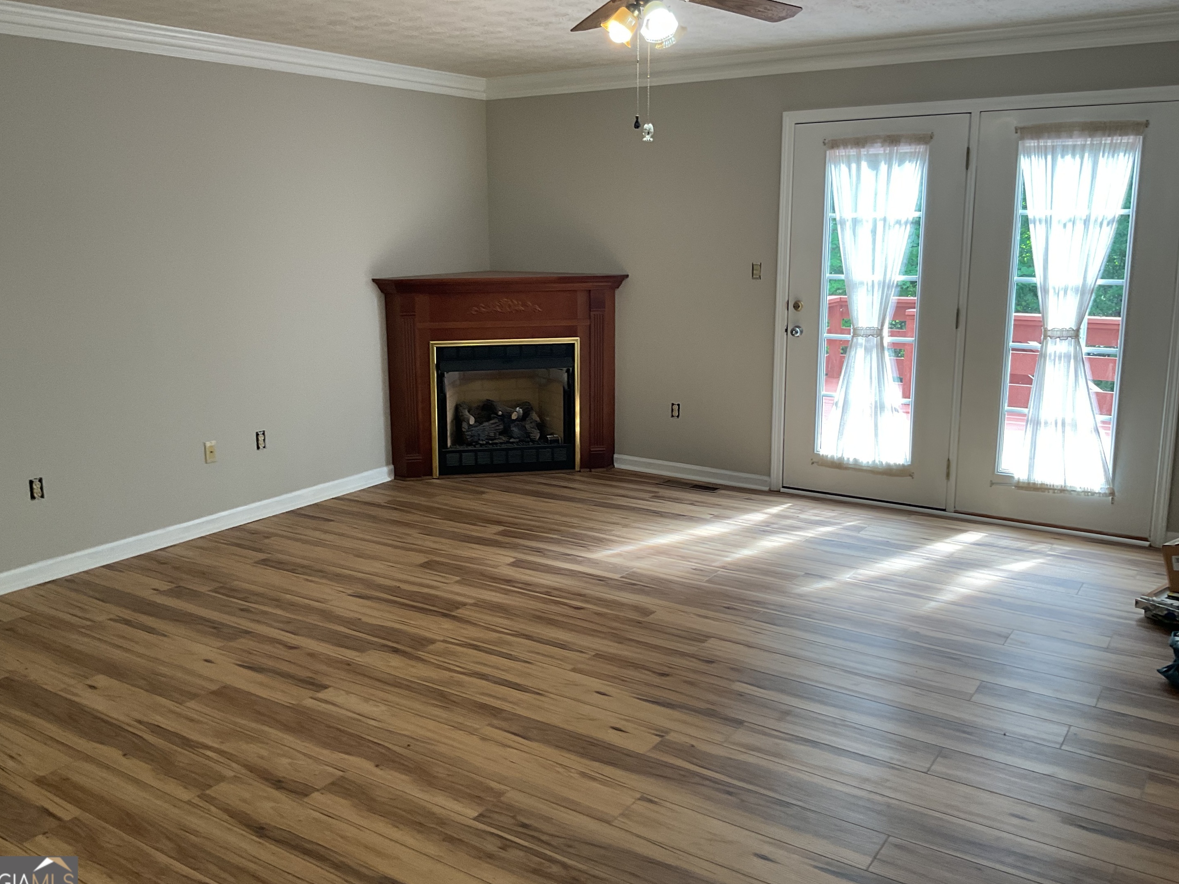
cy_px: 431
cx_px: 567
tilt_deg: -12.9
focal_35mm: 31
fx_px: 1056
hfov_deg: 58.3
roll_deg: +0.3
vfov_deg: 45.4
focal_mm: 3
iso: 64
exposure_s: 1/60
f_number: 1.8
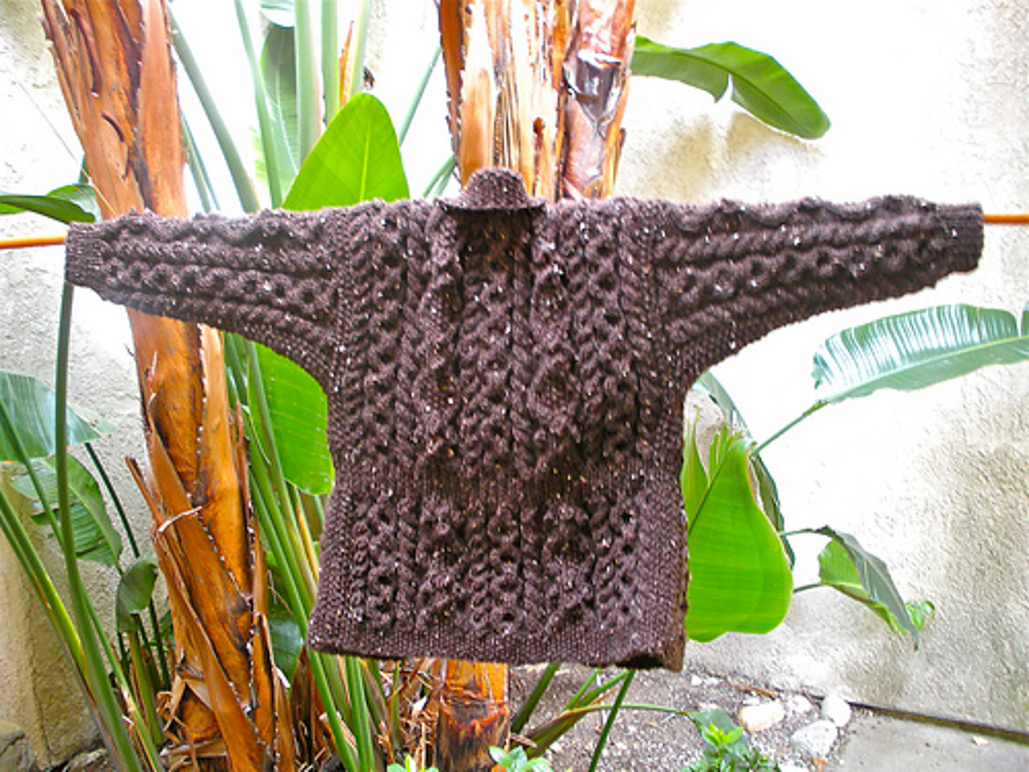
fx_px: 1070
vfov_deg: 39.7
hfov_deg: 51.4
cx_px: 514
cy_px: 386
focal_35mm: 36
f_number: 3.5
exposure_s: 1/8.4
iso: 88
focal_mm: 6.3
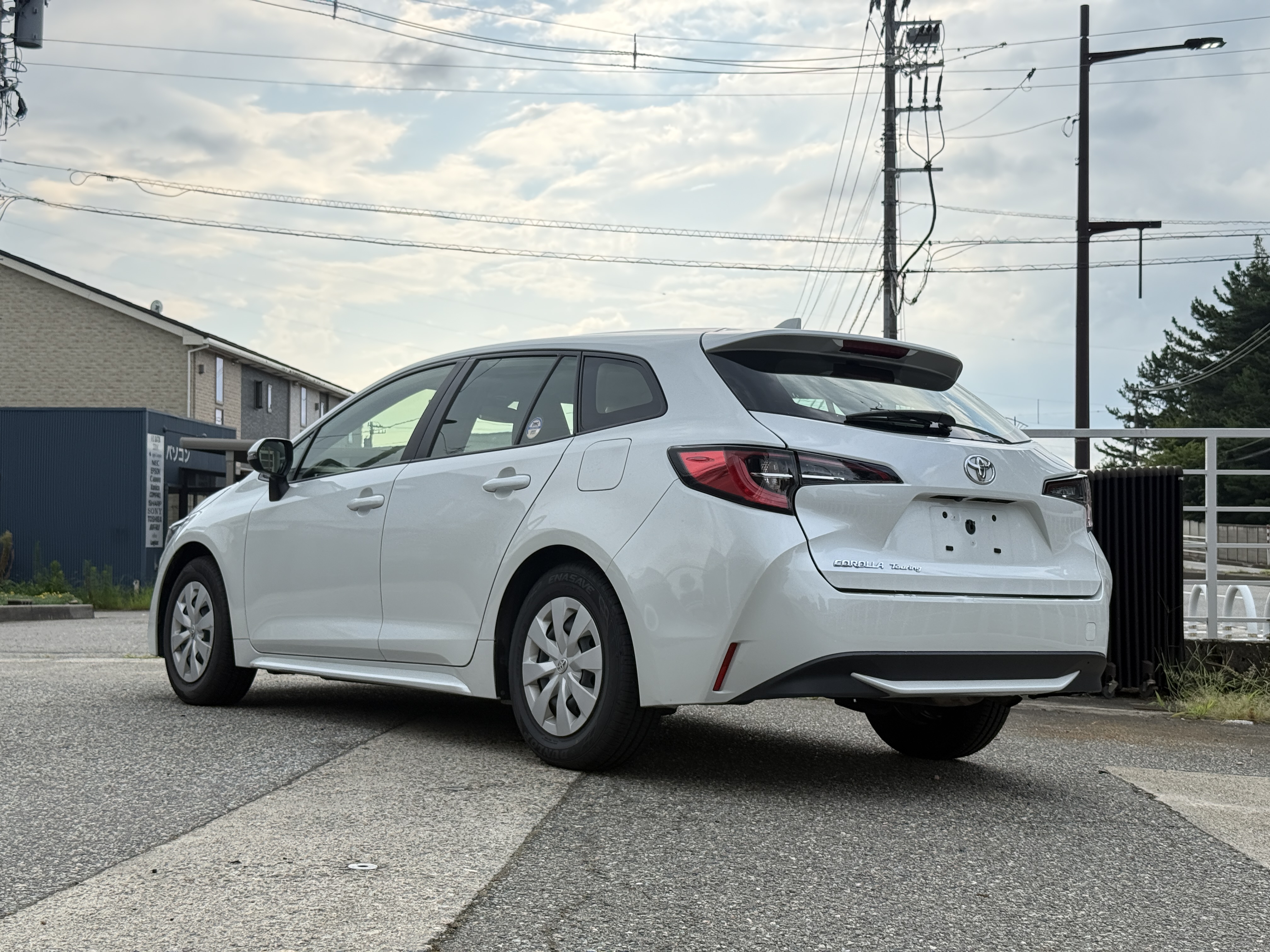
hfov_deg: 39.7
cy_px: 476
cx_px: 635
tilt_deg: +2.2
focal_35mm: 48
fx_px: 1761
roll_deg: -0.8
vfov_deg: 30.3
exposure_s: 1/2208
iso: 80
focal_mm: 6.76
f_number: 1.78
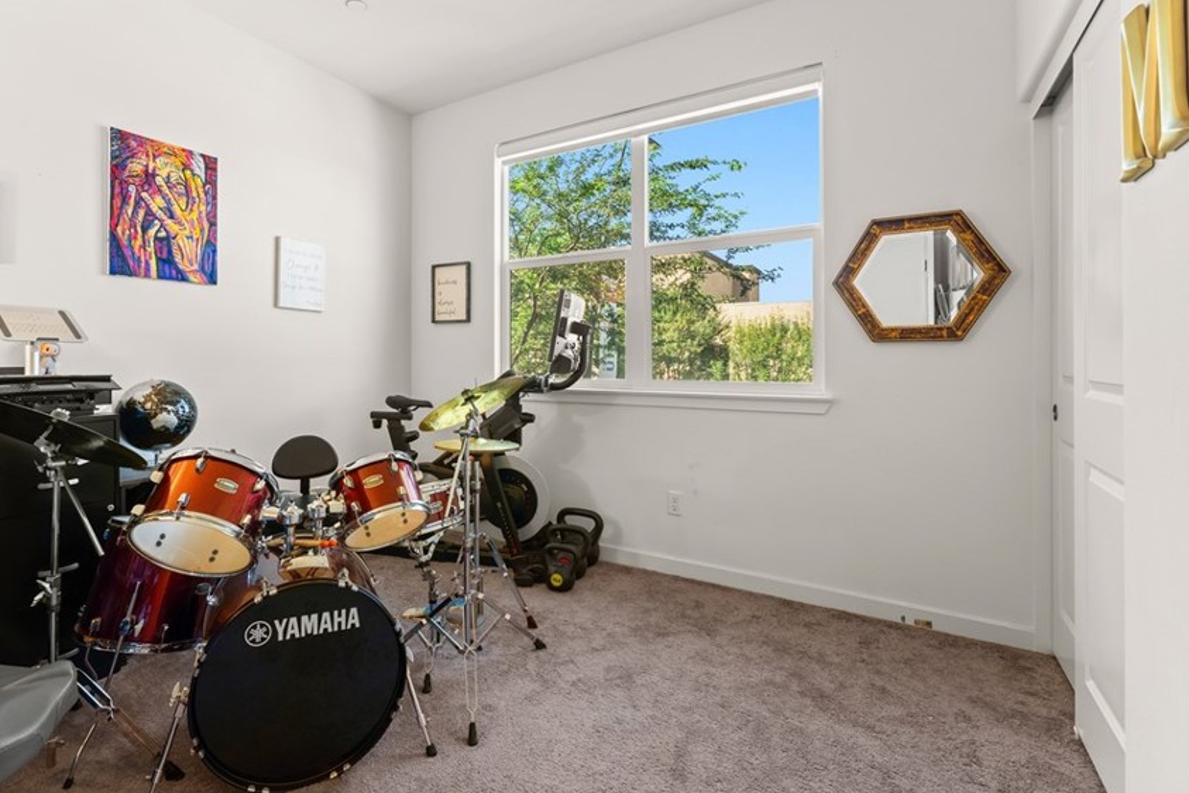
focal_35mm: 17
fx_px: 561
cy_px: 355
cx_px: 508
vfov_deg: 70.2
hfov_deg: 92.6
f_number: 6.3
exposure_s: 1/8
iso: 320
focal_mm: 14
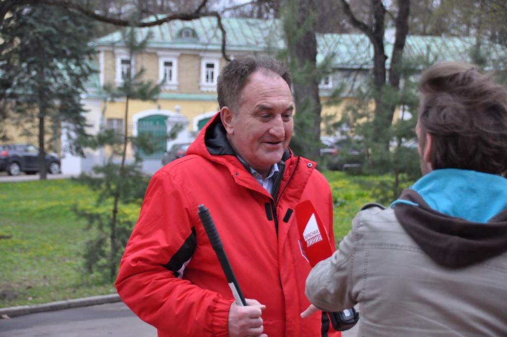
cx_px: 254
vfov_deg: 12.1
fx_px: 1582
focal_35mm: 112
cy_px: 168
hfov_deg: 18.2
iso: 3200
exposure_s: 1/2000
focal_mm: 75
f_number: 5
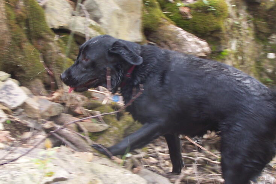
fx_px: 659
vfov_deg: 15.9
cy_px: 108
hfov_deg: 23.6
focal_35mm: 86
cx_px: 162
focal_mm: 9.8
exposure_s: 1/40
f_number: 3.1
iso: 80
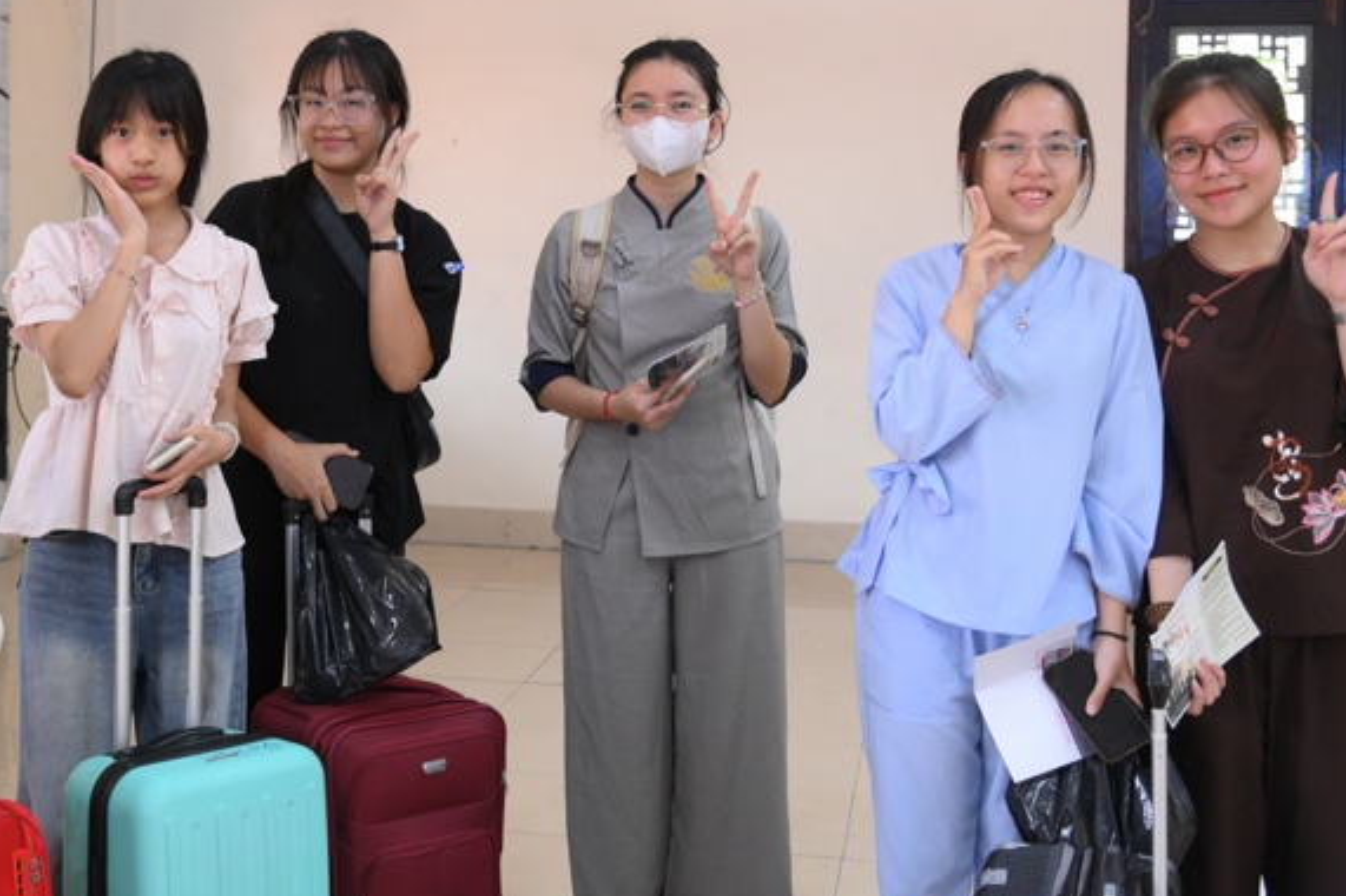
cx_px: 409
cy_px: 321
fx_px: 1980
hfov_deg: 37.0
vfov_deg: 25.4
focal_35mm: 53
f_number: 4
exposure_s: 1/100
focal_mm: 31
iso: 3200
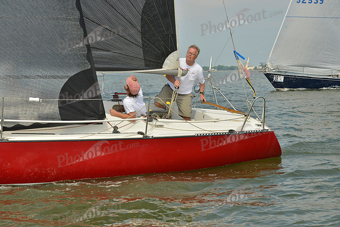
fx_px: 708
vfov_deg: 18.2
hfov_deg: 27.0
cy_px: 114
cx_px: 170
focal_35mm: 75
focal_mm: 75
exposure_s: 1/800
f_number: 10
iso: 280
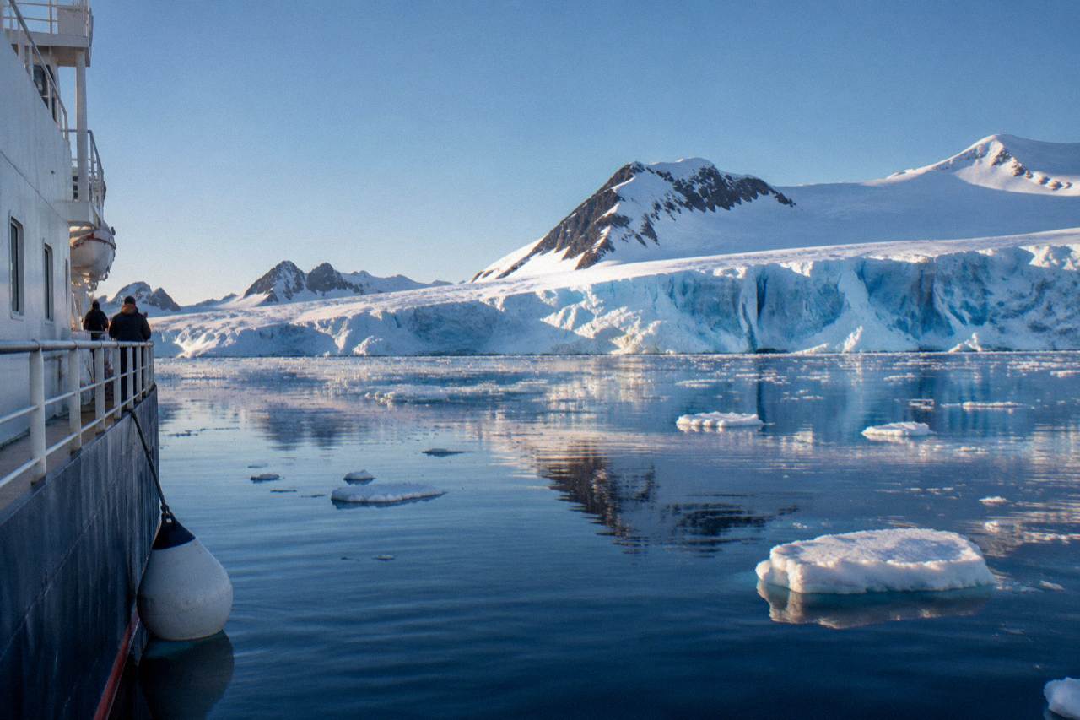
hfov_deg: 48.5
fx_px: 1200
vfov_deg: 33.4
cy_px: 360
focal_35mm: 40
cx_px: 540
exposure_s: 1/40
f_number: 7.1
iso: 6400
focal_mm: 40
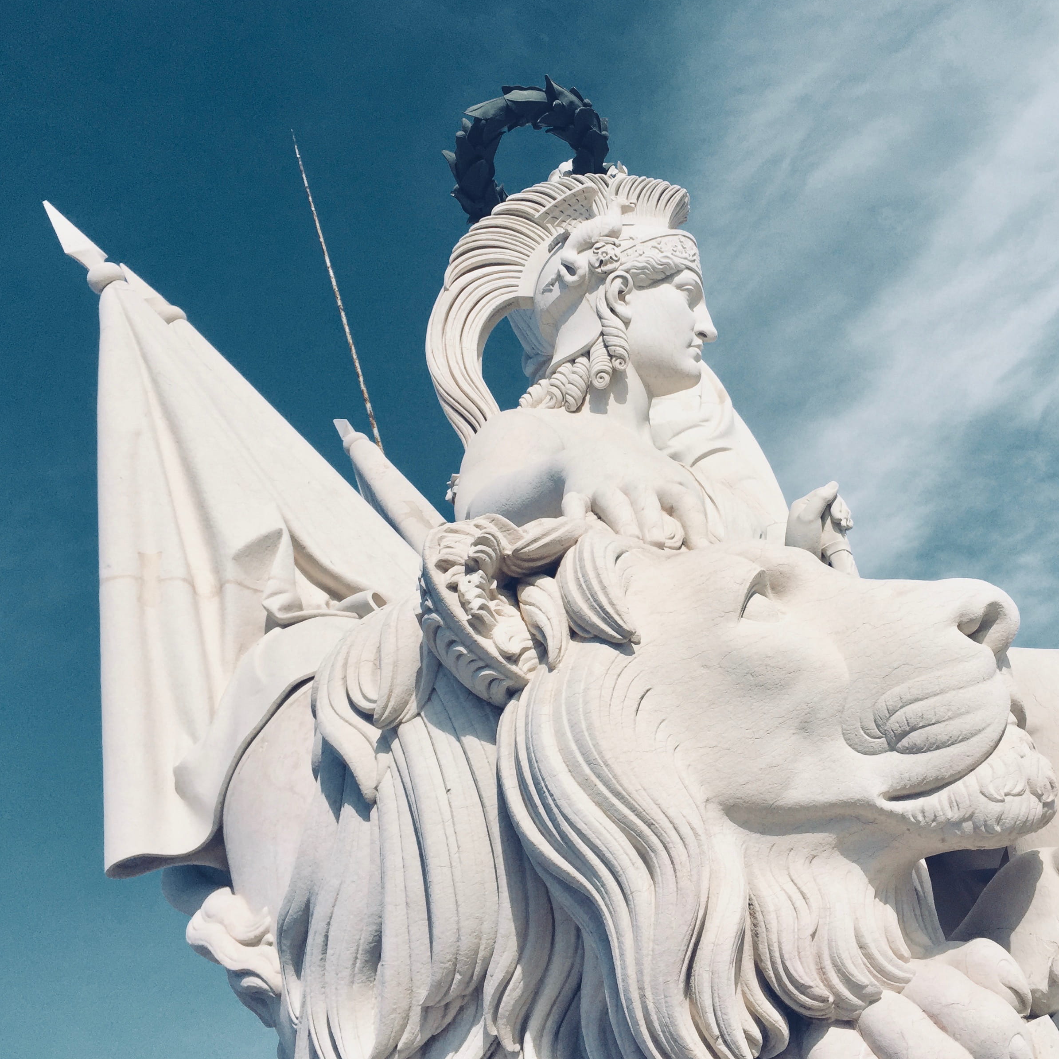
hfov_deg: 46.8
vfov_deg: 47.2
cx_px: 667
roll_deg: +22.0
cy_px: 522
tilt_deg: +33.3
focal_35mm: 35
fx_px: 1211
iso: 32
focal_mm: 4.15
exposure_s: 1/4950
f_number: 2.2
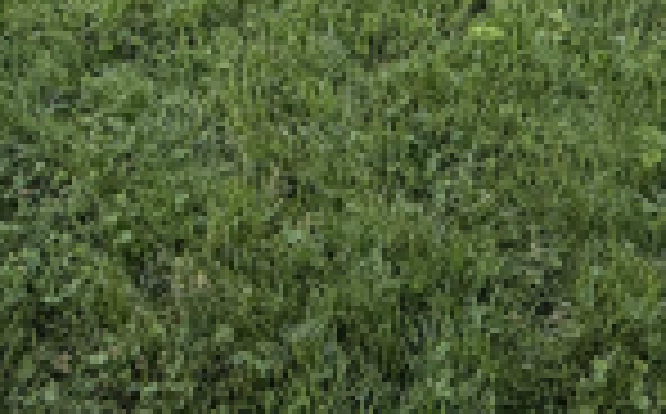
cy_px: -477
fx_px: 1214
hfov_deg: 30.6
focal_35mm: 67
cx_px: 277
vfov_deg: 14.8
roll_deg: -0.9
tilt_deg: -11.0
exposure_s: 1/121
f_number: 2.2
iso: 64
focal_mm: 2.22
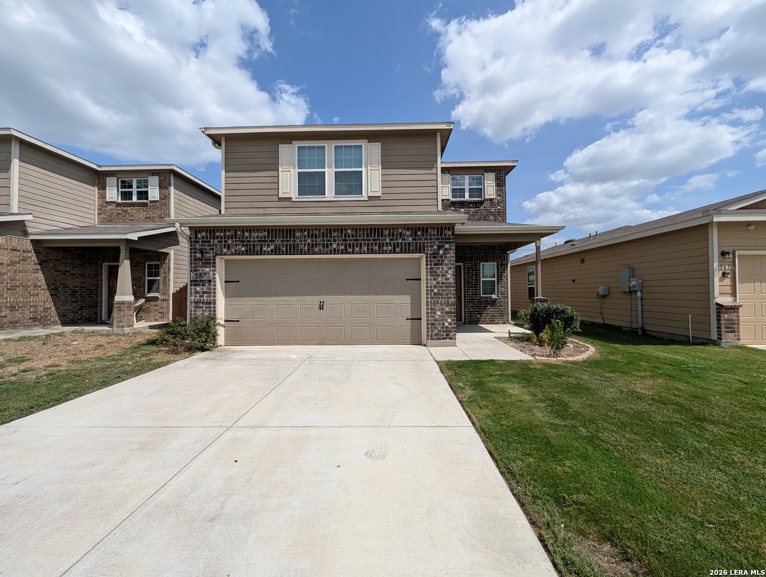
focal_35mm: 12
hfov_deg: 110.5
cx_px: 383
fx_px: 266
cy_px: 288
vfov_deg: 94.7
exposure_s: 1/11765
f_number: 1.7
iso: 150
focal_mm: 2.02
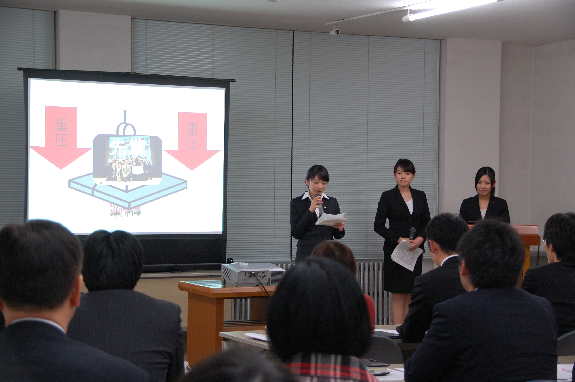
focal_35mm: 78
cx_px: 288
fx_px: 1245
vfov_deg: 17.5
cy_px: 191
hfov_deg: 26.0
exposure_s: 1/30
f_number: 5
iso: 720
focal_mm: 52
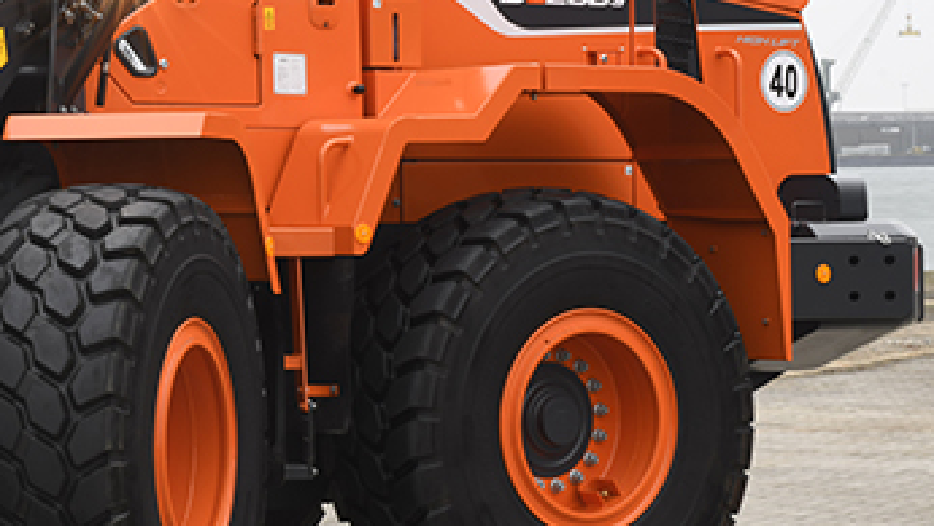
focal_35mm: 182
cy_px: 107
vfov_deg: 6.7
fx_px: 4509
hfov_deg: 11.6
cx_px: -184
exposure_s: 2
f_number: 22
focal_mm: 70
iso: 64
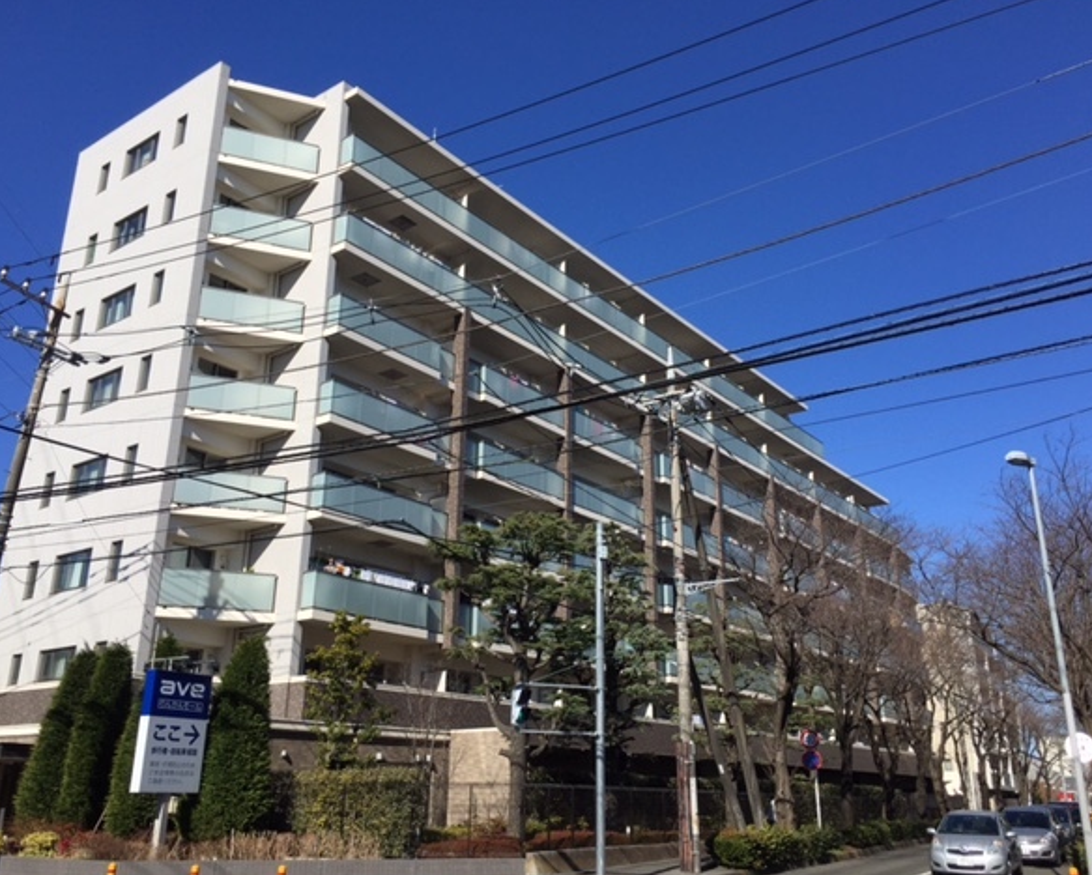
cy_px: 436
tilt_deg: +20.7
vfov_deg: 47.2
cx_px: 561
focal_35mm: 31
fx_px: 1003
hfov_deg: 57.1
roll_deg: -0.9
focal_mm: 4.15
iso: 32
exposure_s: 1/3049
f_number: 2.2
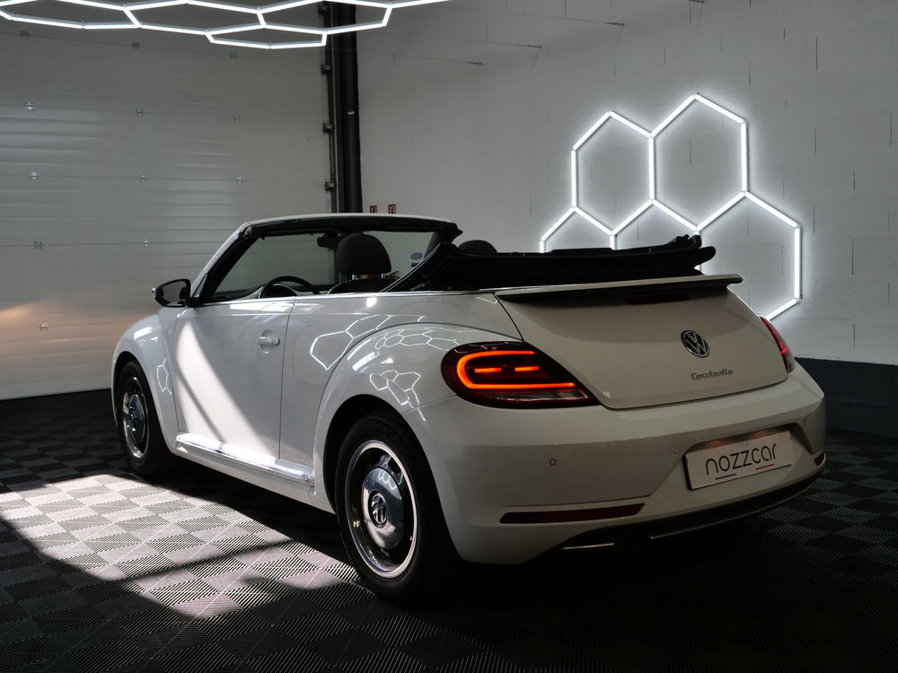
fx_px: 986
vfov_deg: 37.7
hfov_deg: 49.0
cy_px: 336
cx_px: 449
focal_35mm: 38
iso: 200
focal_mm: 19
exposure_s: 1/100
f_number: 3.9
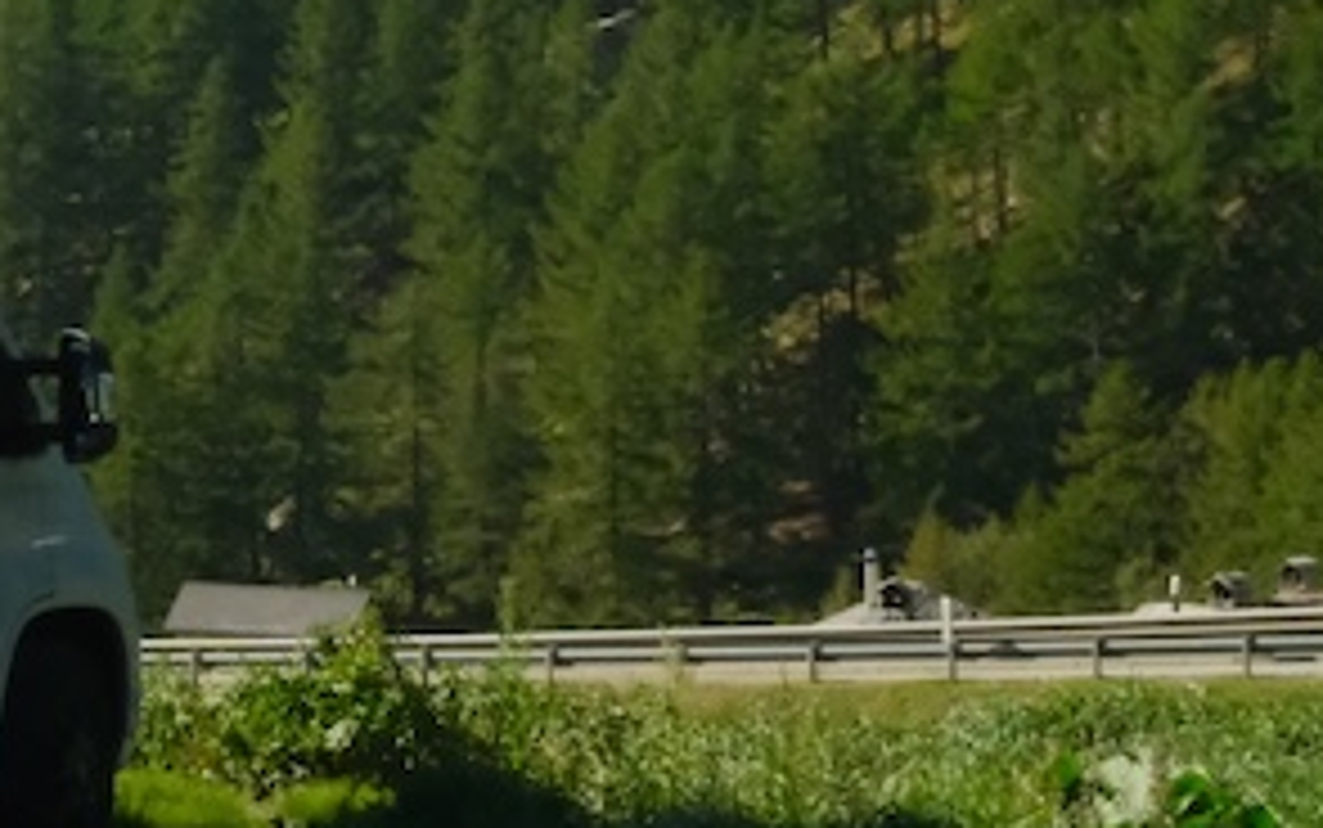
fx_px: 4653
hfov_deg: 15.9
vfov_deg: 9.9
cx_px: 18
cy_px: -310
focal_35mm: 129
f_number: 18
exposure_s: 1/800
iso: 3200
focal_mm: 20.9
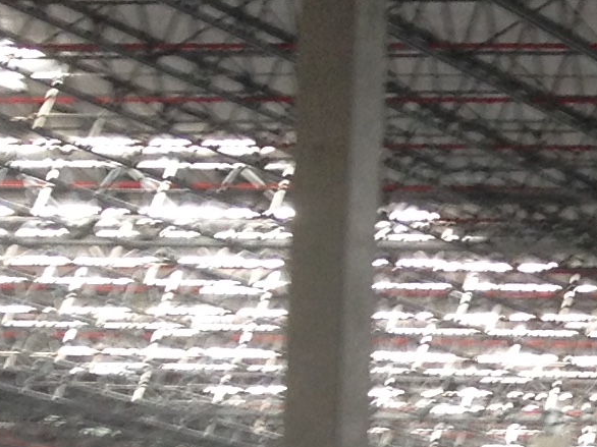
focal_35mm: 195
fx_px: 3362
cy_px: 641
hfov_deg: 9.0
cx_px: 1517
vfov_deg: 7.5
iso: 64
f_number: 2.4
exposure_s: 1/20
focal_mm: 4.28
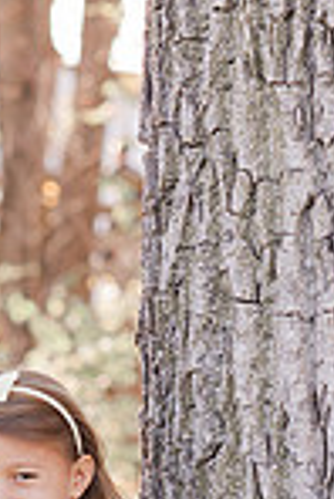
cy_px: 593
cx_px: -30
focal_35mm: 258
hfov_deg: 5.3
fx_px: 3582
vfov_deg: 7.9
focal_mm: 85
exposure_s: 1/320
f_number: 3.5
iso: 320
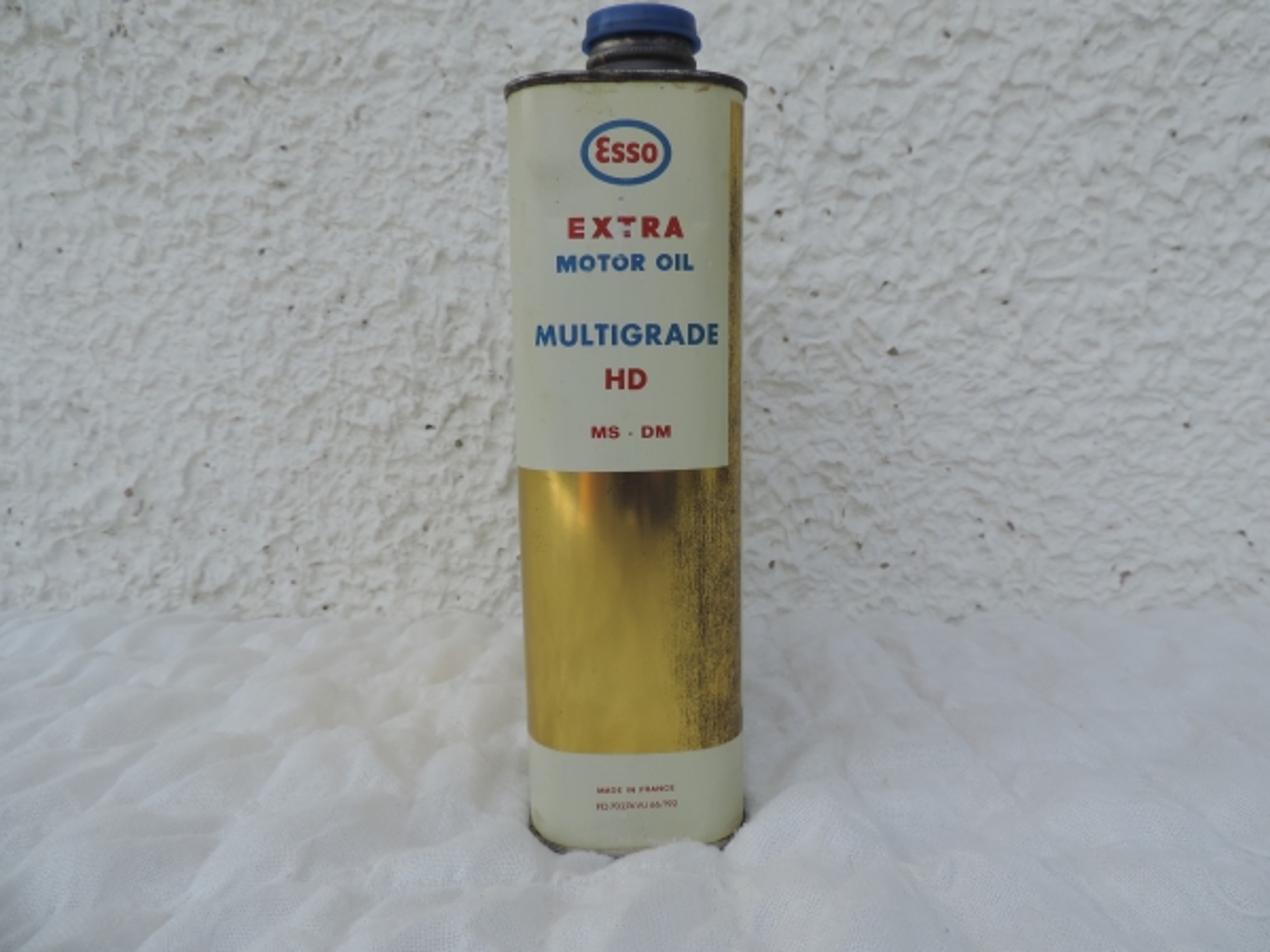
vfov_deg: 56.8
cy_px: 476
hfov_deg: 71.6
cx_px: 635
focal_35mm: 24
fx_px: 881
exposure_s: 1/800
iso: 80
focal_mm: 4.3
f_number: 3
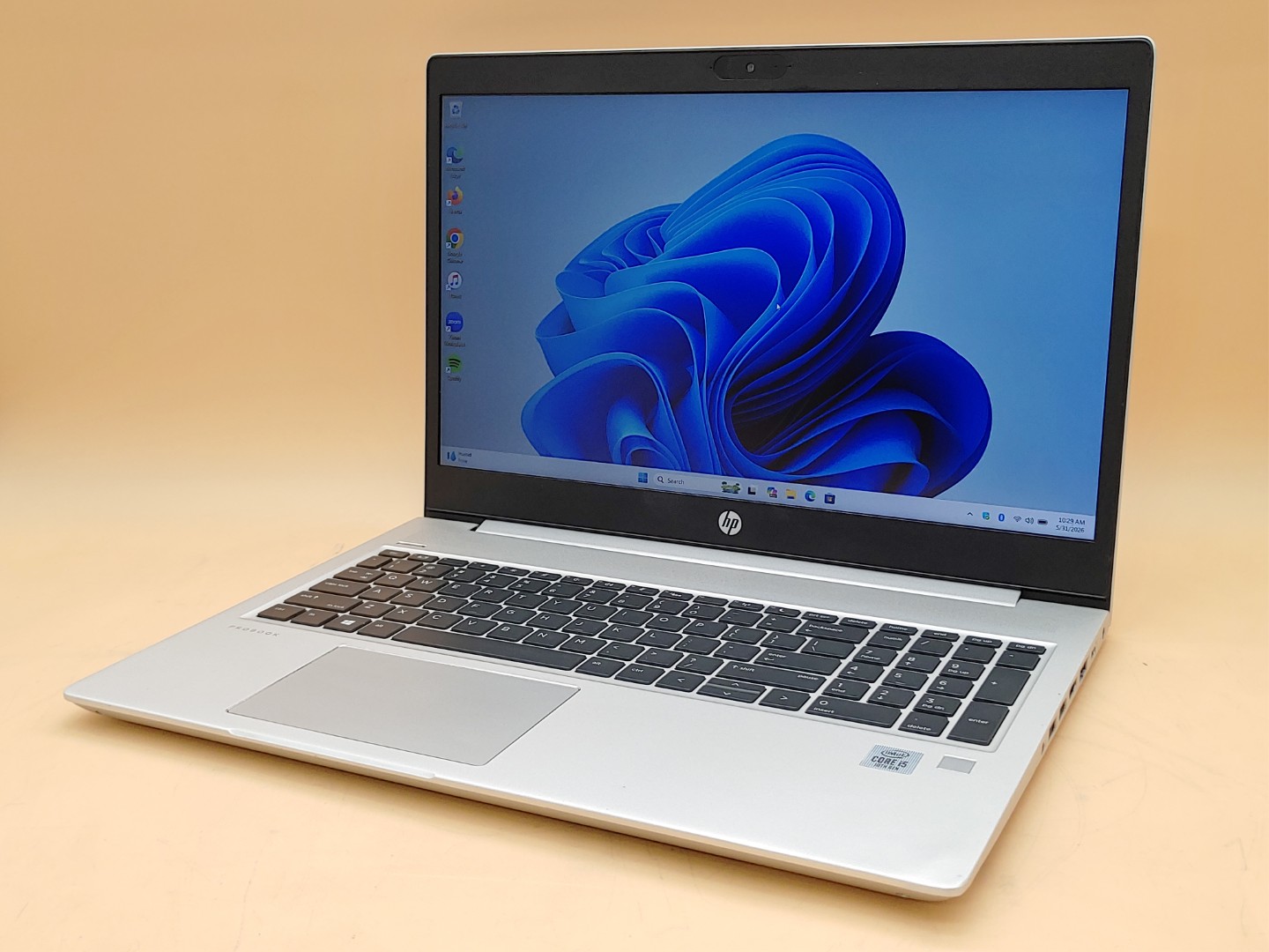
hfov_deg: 47.9
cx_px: 634
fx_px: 1430
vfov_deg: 36.8
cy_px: 476
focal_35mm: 39
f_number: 1.8
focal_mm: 4.36
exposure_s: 1/83
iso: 50
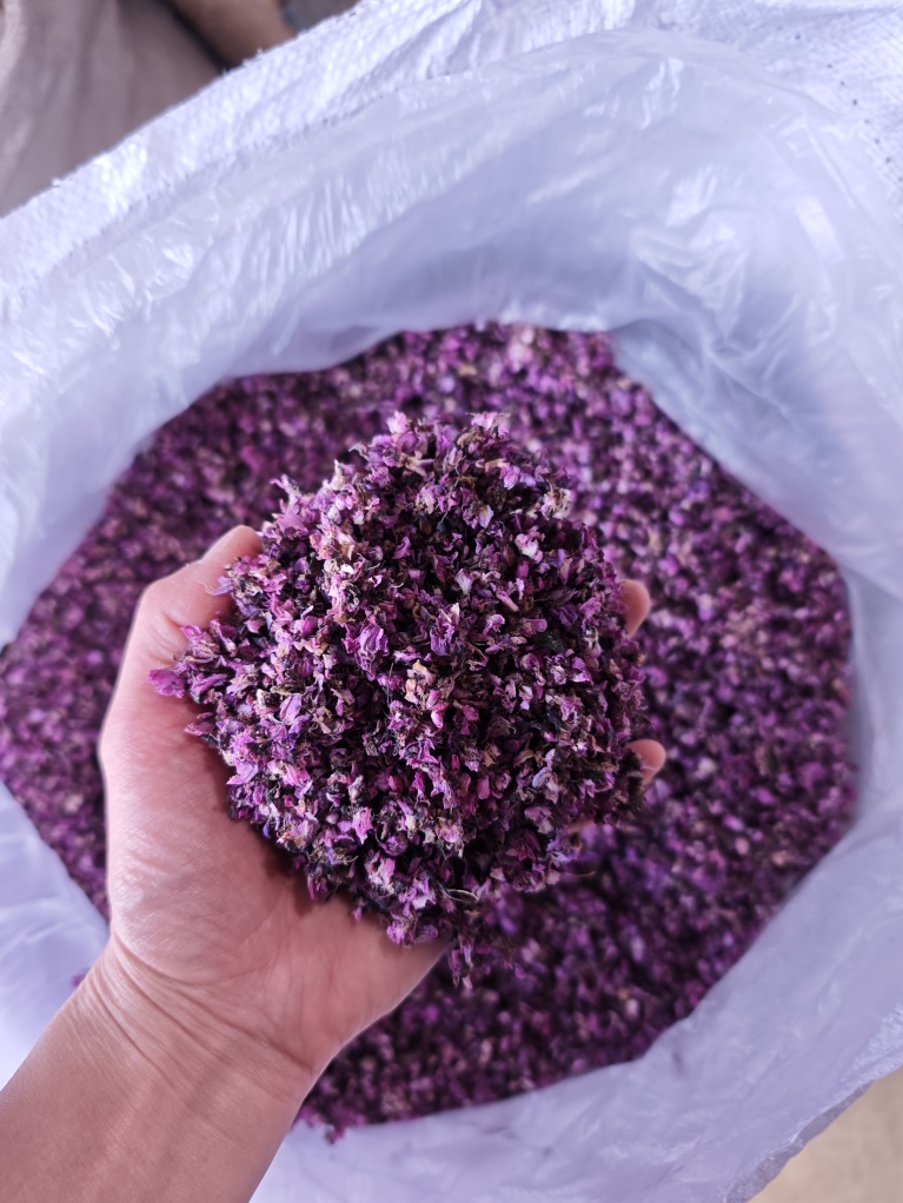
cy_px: 613
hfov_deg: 56.8
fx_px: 834
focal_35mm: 24
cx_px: 452
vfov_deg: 71.6
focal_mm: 6.68
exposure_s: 1/68.8
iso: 160
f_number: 1.44
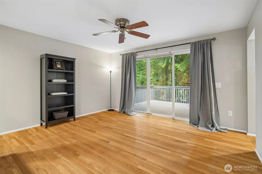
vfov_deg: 73.7
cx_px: 131
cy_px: 87
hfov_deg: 96.7
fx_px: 116
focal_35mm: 16
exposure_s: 1/10
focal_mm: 16
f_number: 8
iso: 1600
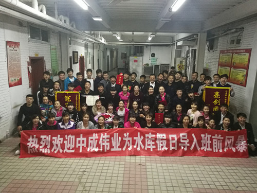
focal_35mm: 27
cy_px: 96
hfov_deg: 65.3
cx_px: 128
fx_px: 200
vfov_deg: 51.4
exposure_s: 1/20
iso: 640
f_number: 2.2
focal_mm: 4.5
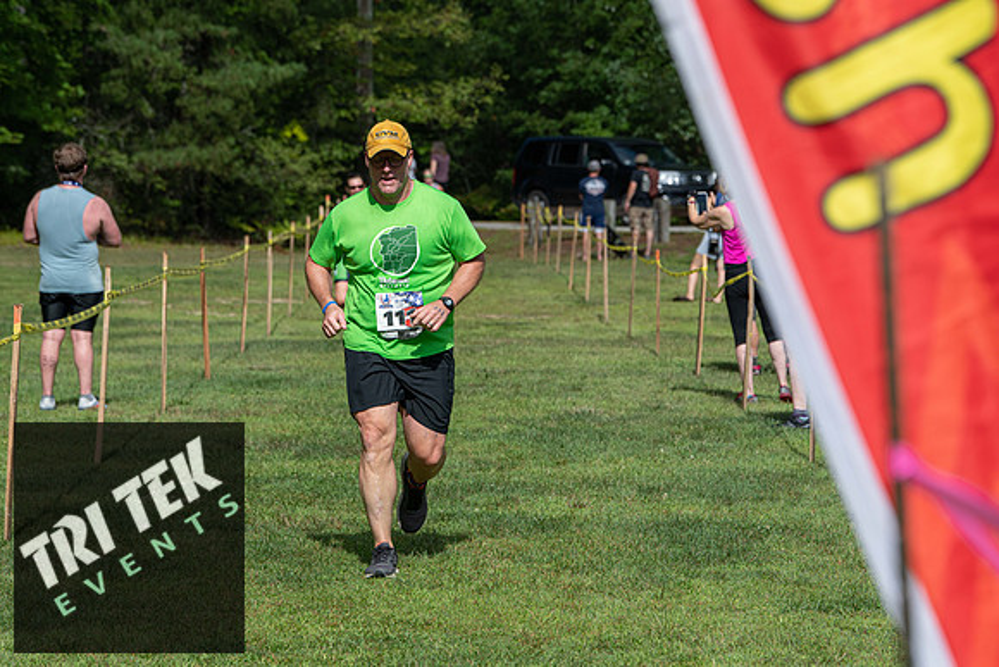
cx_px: 500
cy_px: 334
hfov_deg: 13.7
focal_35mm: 150
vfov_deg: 9.2
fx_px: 4163
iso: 200
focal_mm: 150
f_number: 6.3
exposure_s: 1/1250
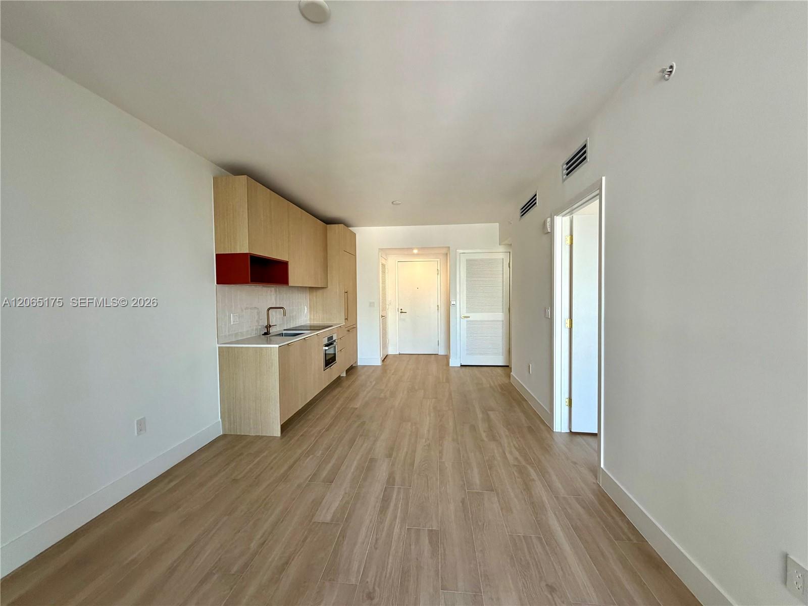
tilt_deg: -2.4
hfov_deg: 102.1
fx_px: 327
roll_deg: +0.6
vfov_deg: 85.7
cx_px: 404
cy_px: 303
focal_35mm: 14
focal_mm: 2.22
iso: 250
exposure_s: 1/121
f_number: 2.2
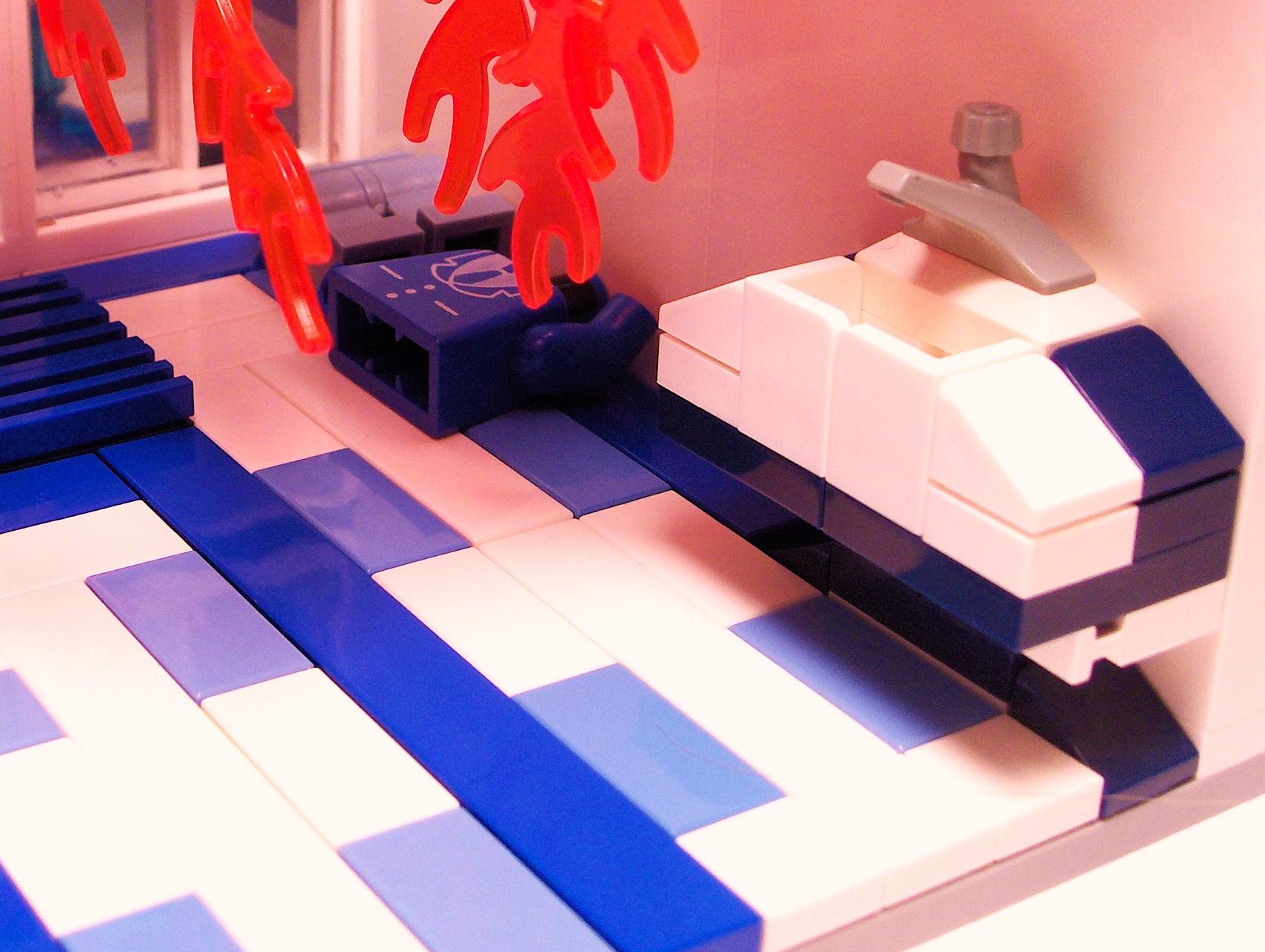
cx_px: 249
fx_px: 2378
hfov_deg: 29.1
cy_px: 210
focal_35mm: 65
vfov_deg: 22.4
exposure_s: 1/44.6
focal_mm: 8
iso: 200
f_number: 4.8
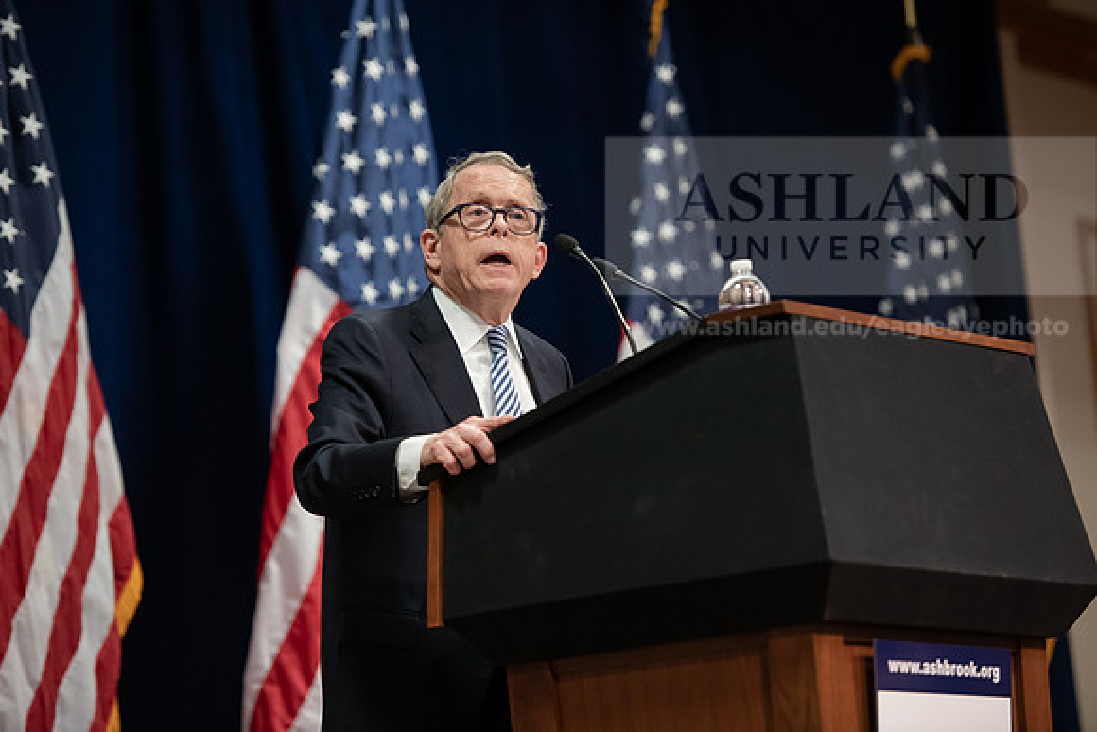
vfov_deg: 9.2
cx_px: 548
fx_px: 4572
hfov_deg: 13.7
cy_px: 366
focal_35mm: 150
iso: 2000
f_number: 3.2
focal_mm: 150
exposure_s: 1/200
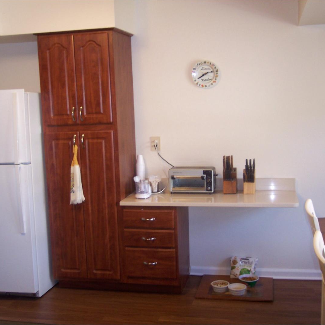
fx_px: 478
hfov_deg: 37.5
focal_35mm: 45
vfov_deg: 37.6
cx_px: 157
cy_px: 162
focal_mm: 8
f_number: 2.8
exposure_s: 1/30
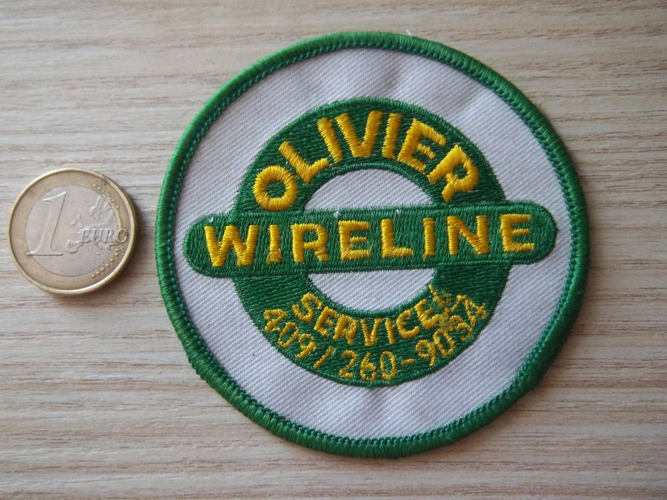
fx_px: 540
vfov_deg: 49.7
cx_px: 334
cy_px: 250
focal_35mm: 28
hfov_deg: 63.4
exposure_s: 1/13
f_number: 3.5
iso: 160
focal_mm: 5.05
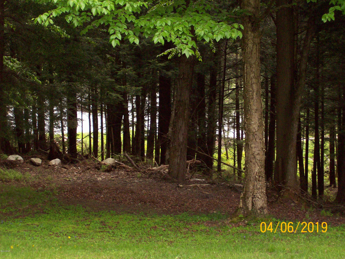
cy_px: 130
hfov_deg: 22.5
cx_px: 172
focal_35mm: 87
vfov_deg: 17.0
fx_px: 867
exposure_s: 1/109
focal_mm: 14.3
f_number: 4.3
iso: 140
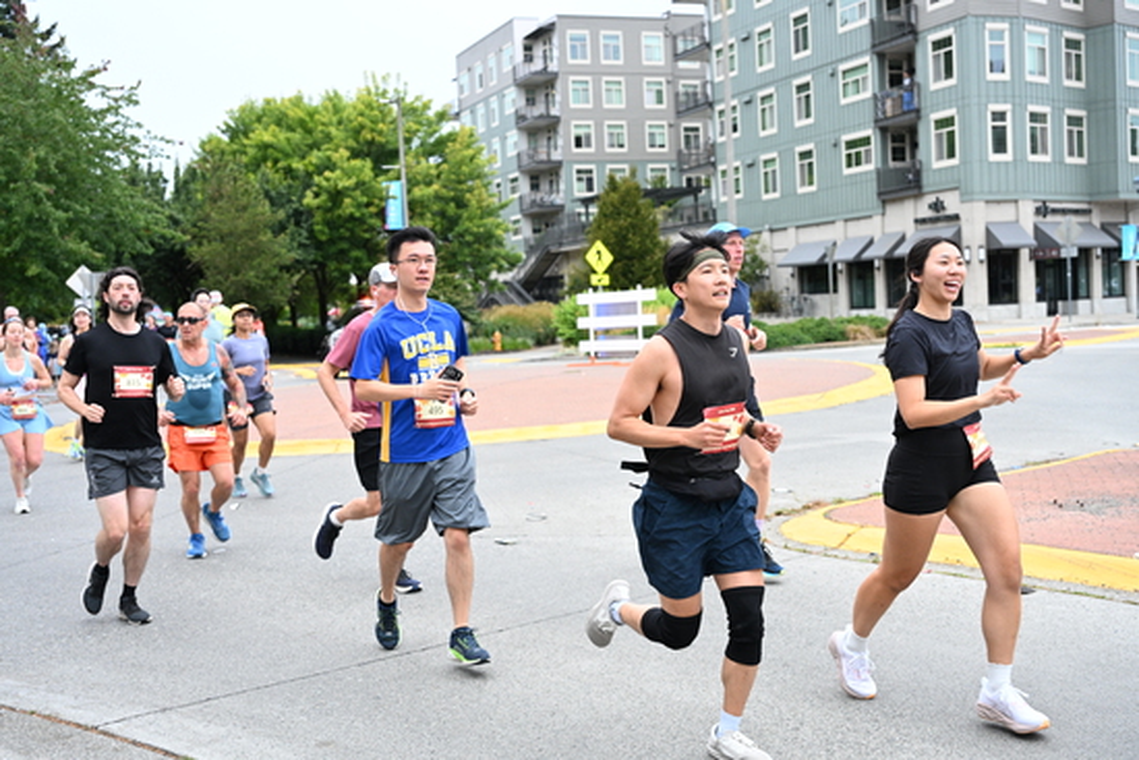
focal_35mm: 42
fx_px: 1329
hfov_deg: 46.4
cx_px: 570
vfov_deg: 31.9
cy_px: 380
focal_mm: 42
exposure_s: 1/800
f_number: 4
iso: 2000
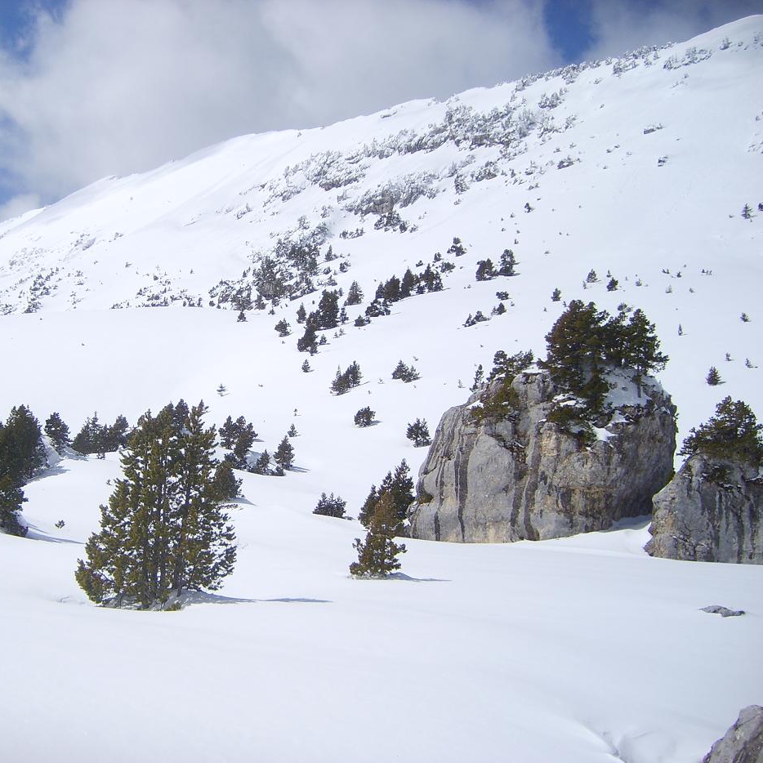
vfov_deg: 40.0
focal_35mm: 42
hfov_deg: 39.5
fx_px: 1047
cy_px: 387
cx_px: 248
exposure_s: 1/500
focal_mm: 5.8
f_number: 7.1
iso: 50
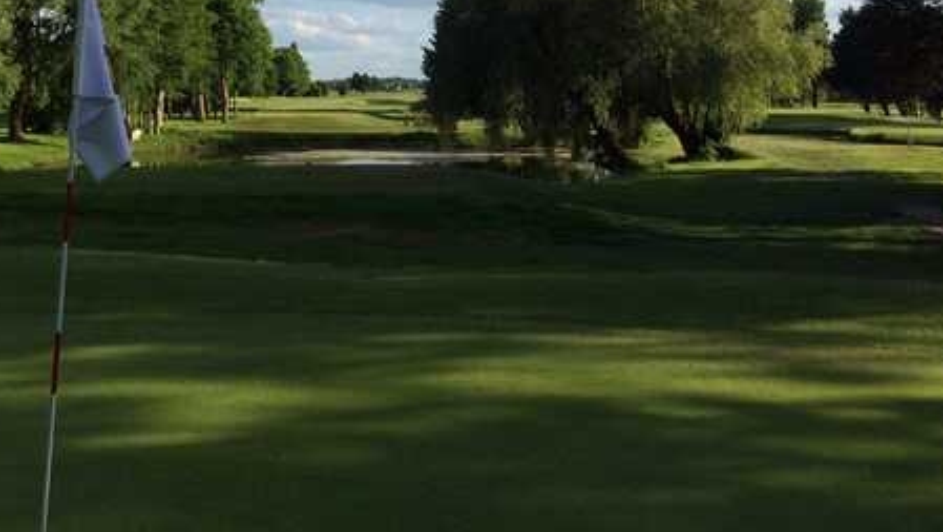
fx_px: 1126
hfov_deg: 45.2
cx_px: 370
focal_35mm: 45
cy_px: 44
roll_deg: +0.4
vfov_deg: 25.6
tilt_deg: +2.4
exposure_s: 1/1866
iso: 32
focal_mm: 4.15
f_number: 2.2
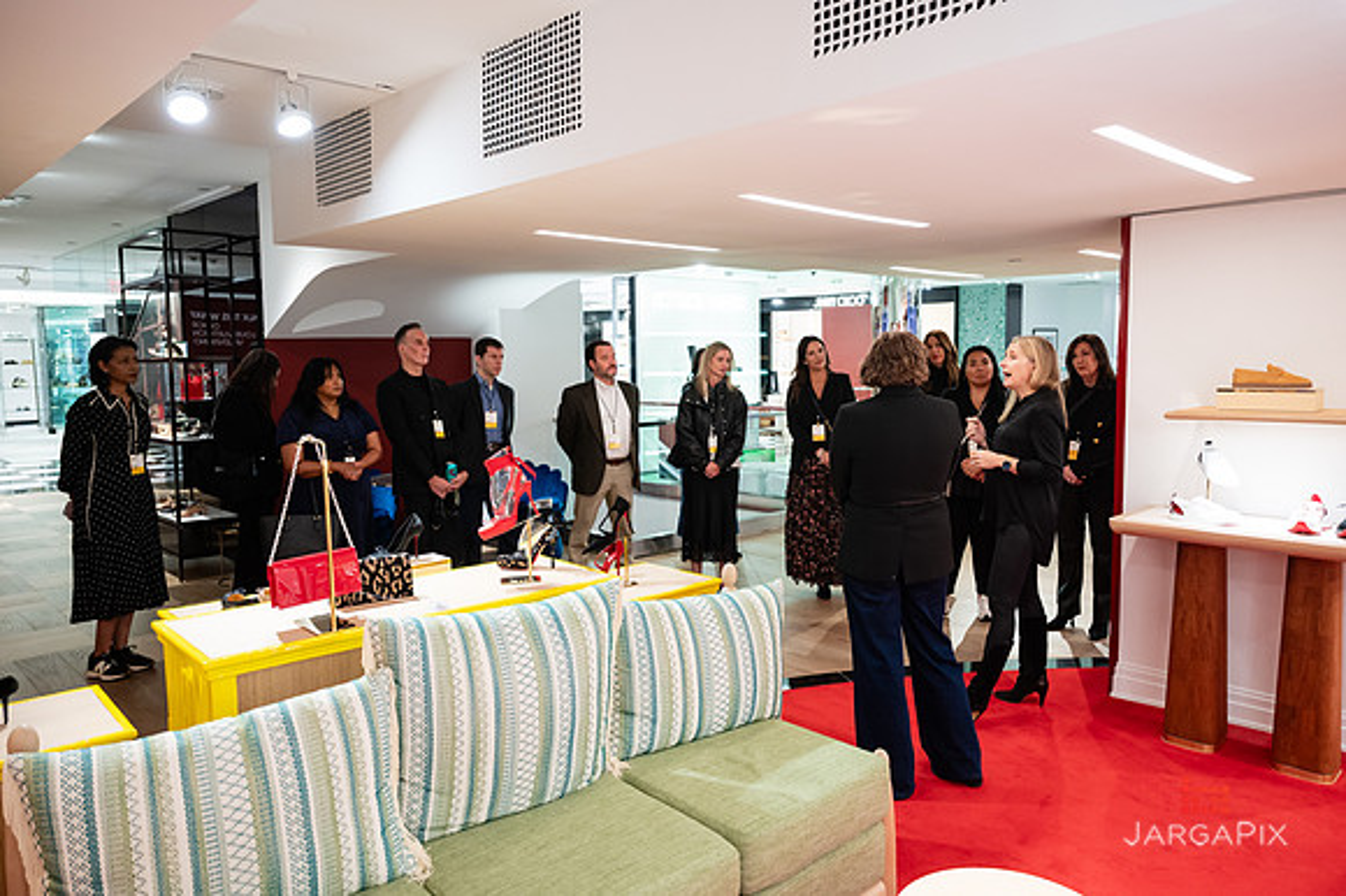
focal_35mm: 25
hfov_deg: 72.1
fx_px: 925
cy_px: 437
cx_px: 689
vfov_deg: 51.7
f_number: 3.2
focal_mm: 24
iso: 1600
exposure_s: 1/160
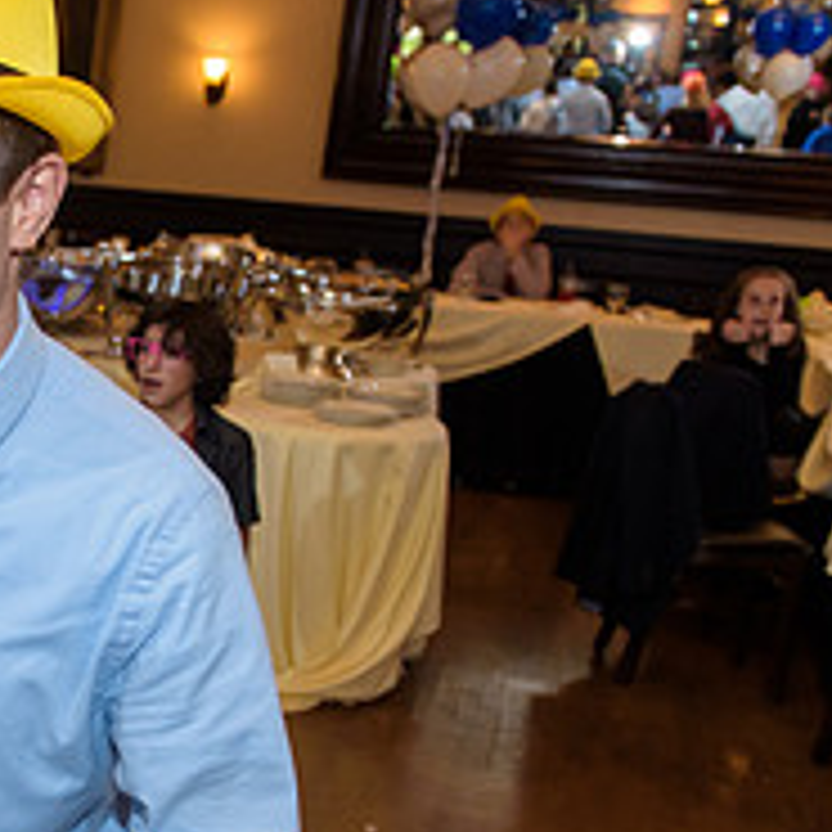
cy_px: 618
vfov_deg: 26.6
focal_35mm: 64
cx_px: -153
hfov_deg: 24.5
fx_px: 1740
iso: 1600
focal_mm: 24
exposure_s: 1/125
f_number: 3.2
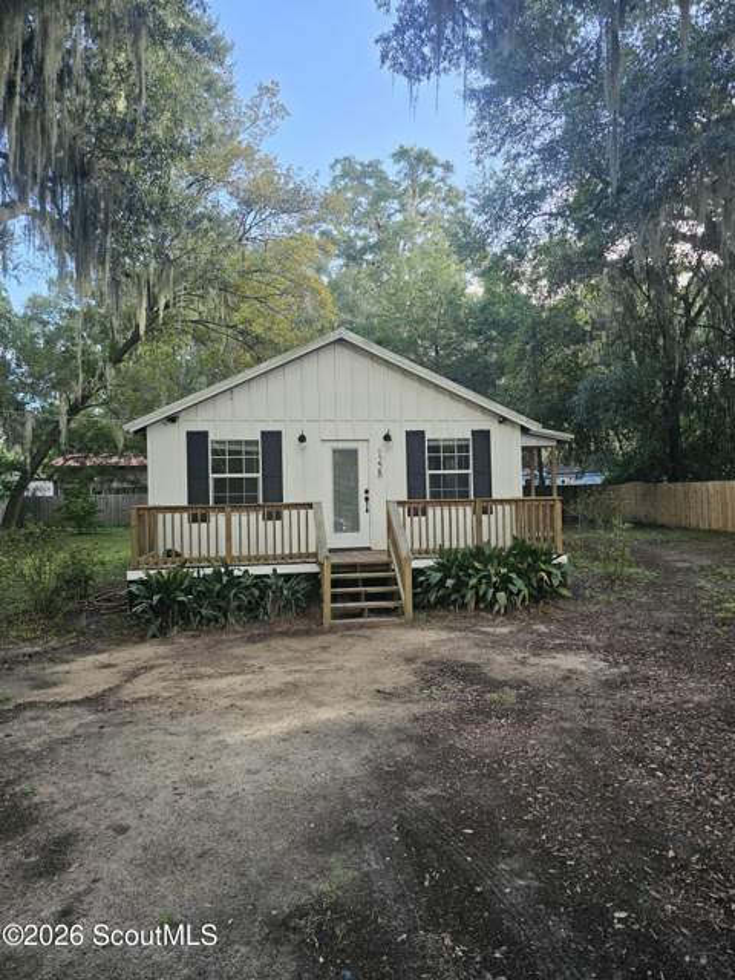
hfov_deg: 58.9
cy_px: 490
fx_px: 651
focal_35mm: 23
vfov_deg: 73.9
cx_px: 368
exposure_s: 1/180
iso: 64
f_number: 1.7
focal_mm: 6.3
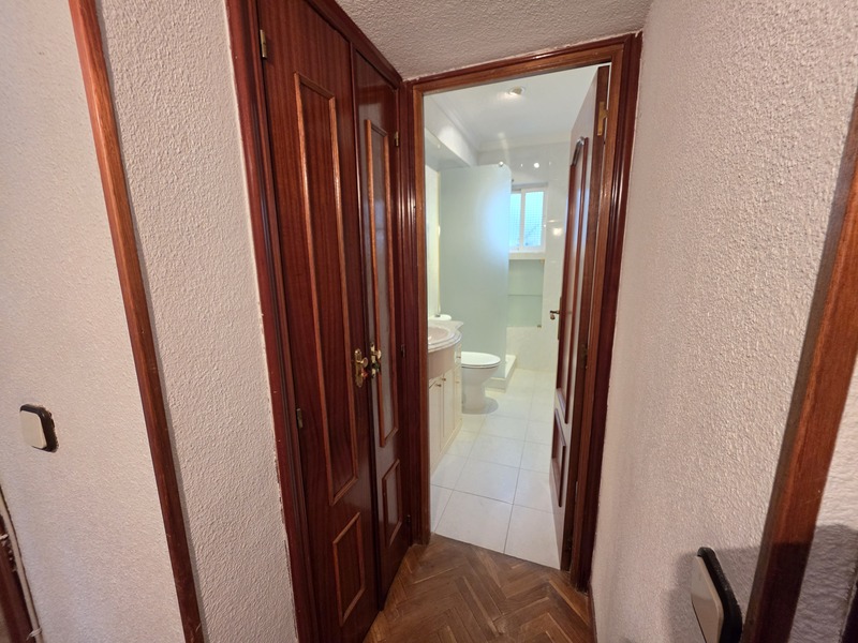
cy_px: 322
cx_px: 429
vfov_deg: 89.9
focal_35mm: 13
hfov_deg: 106.2
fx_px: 322
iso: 320
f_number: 1.9
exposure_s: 1/50
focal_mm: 2.2
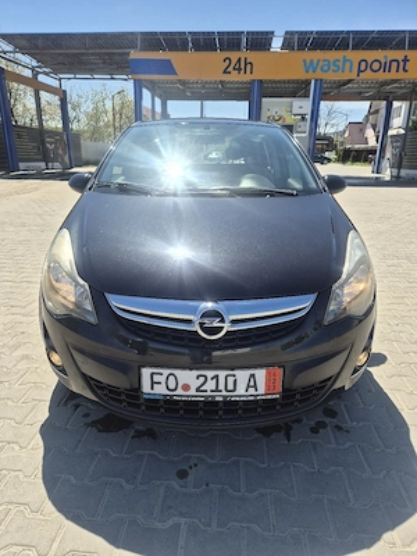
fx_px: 369
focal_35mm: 23
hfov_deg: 58.9
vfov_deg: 73.9
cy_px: 278
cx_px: 208
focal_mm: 5.4
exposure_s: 1/1429
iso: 25
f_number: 1.8
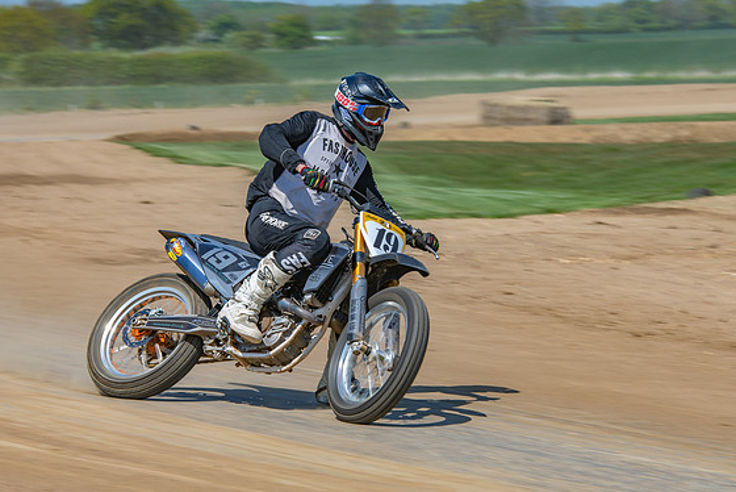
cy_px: 252
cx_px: 367
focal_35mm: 202
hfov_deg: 10.2
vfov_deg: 6.8
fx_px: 4132
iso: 100
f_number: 8
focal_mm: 130
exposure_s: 1/160
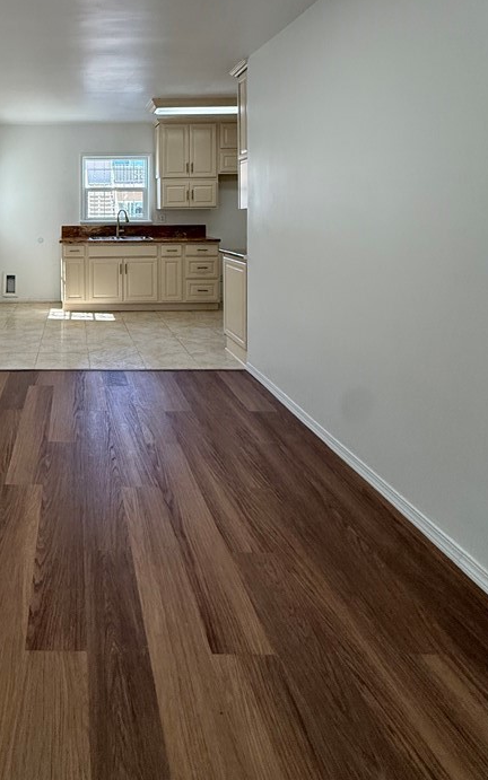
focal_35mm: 22
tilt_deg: +0.5
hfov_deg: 50.3
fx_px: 468
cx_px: 70
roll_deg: -0.1
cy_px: 220
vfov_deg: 75.3
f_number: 2.2
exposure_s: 1/120
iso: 160
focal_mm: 2.22
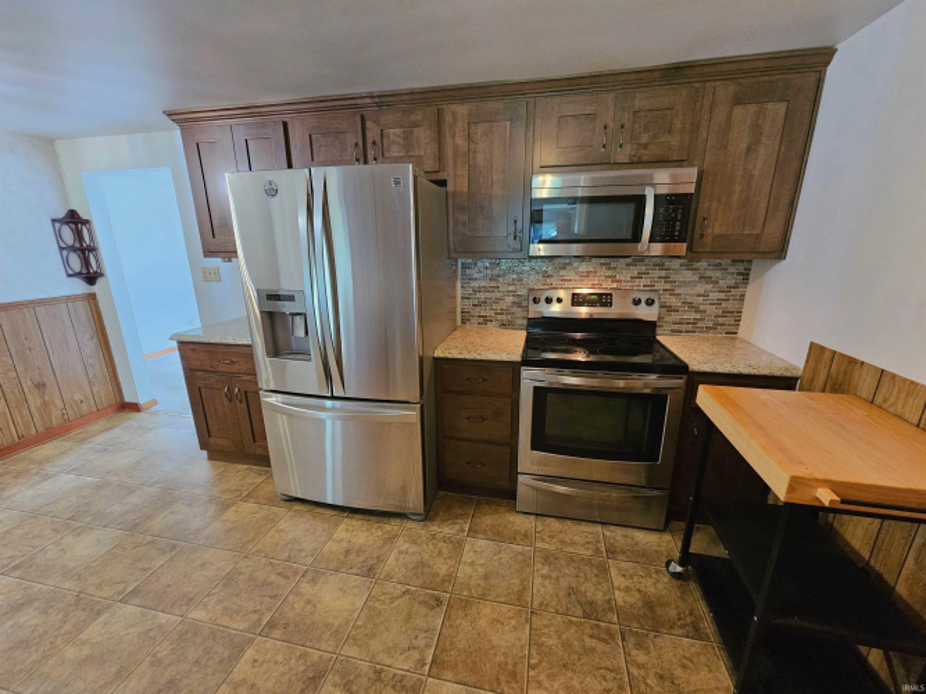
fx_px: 348
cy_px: 347
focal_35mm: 13
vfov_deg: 89.9
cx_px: 463
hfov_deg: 106.2
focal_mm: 2.2
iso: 500
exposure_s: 1/30
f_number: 2.2
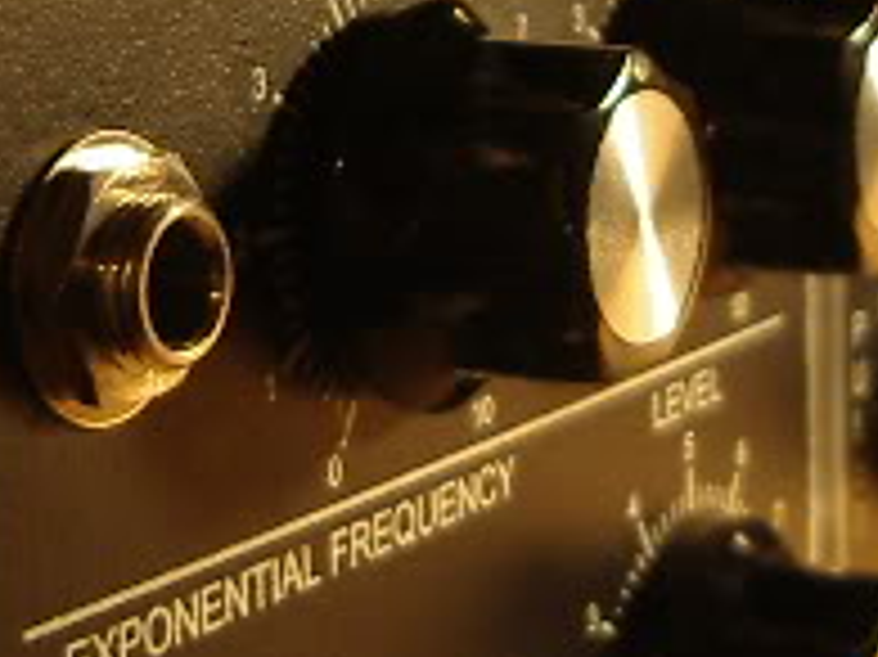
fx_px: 3169
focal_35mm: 125
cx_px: 455
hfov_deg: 15.8
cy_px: -104
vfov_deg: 11.6
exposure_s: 1/25
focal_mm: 5.8
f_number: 2.6
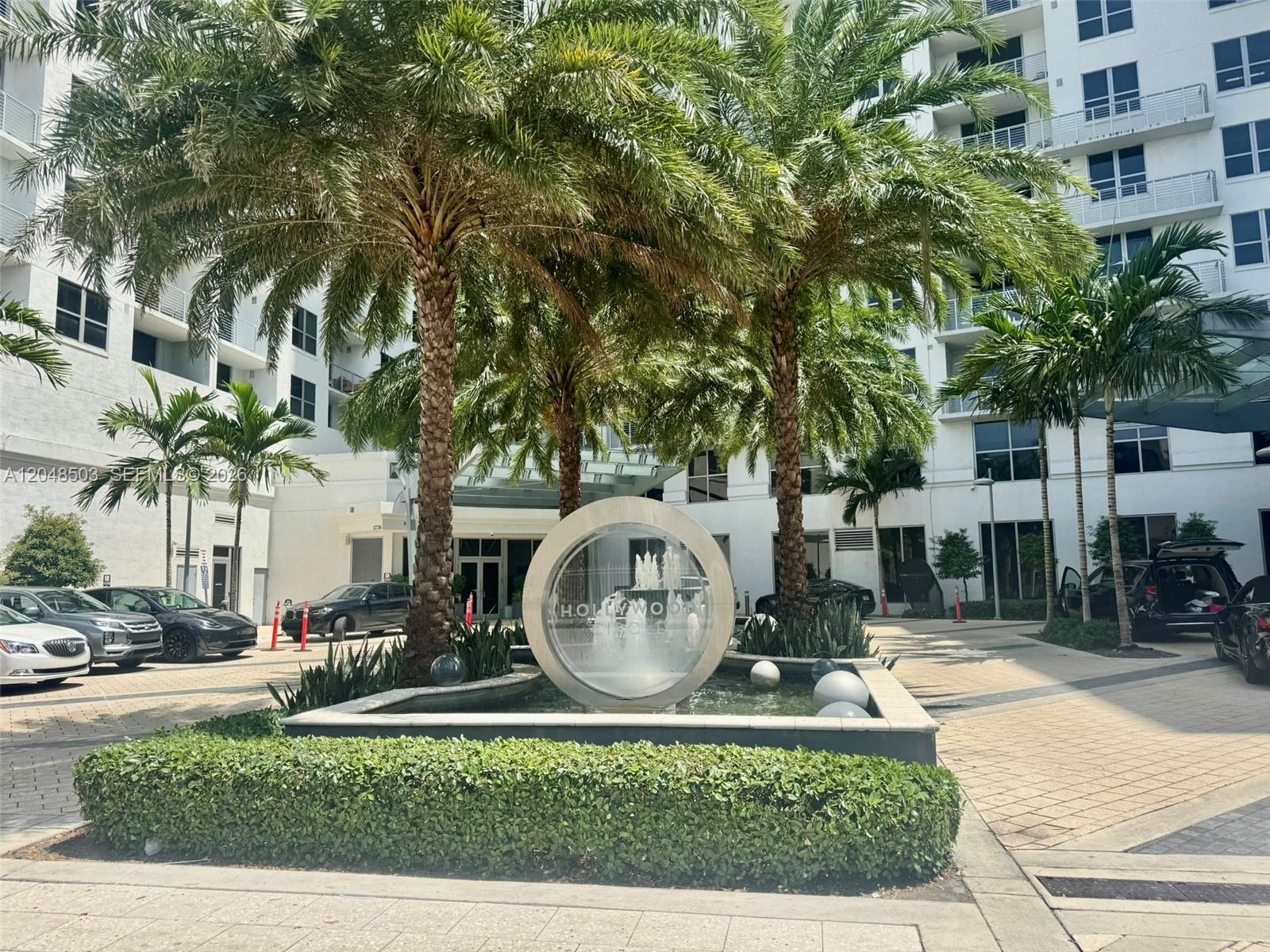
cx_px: 635
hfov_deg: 71.6
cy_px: 476
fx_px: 881
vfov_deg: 56.8
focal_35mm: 24
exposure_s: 1/2415
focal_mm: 6.76
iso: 80
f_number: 1.78
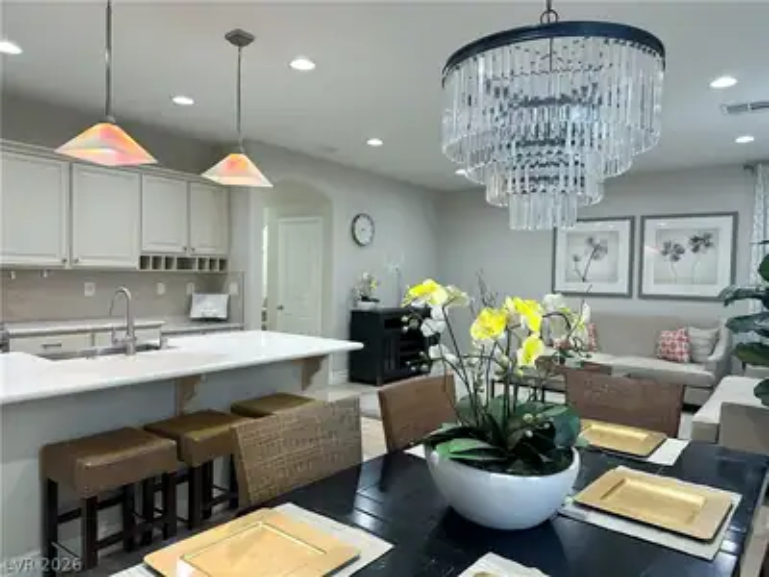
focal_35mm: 24
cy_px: 288
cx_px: 384
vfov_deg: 56.8
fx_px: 533
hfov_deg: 71.6
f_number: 1.78
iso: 160
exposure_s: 1/60
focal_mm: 6.86
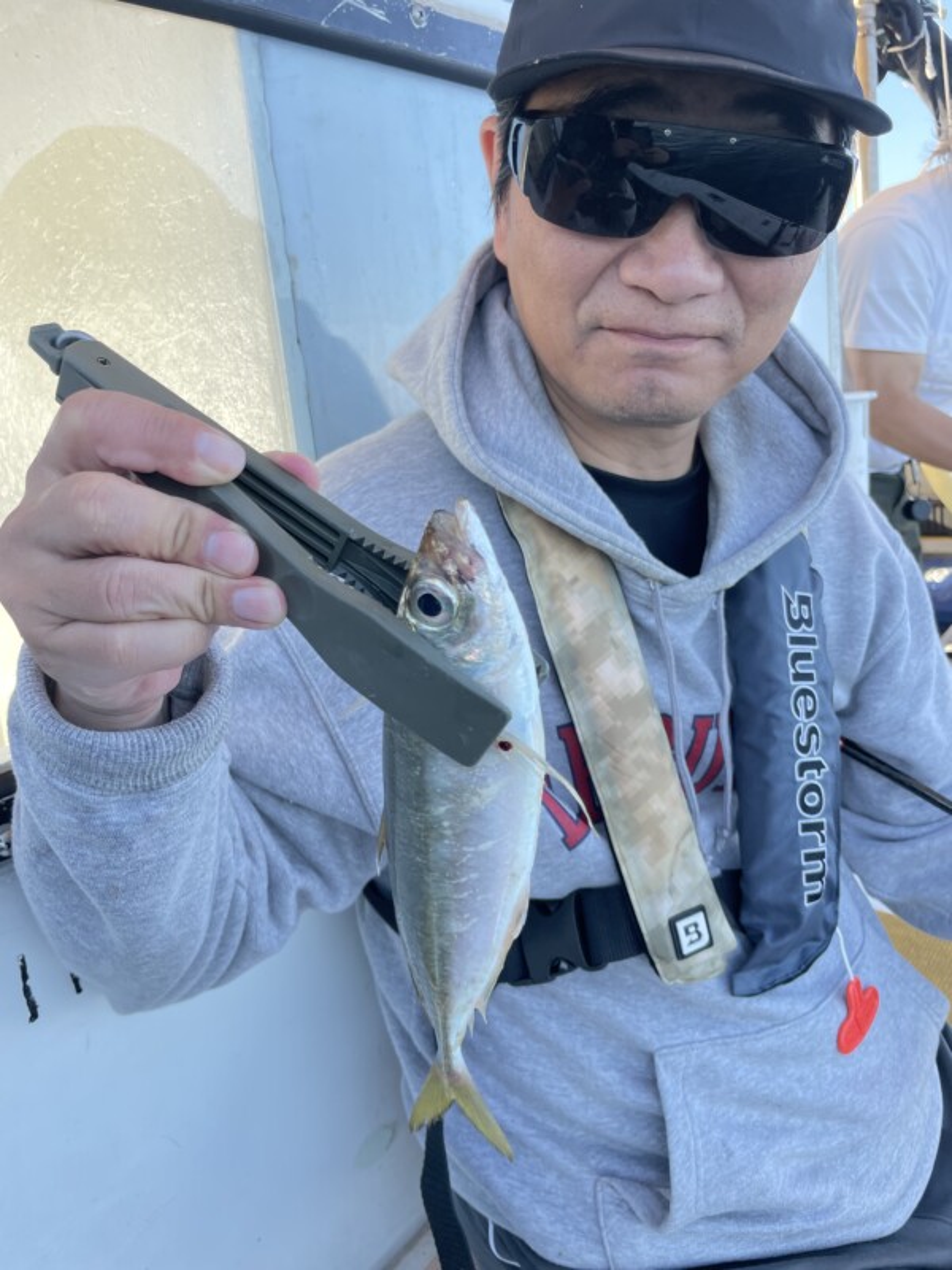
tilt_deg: -12.8
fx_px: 953
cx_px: 476
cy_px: 635
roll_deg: +4.7
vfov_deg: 67.3
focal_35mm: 26
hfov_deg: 53.1
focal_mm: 4.2
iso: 32
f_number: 1.6
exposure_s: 1/234
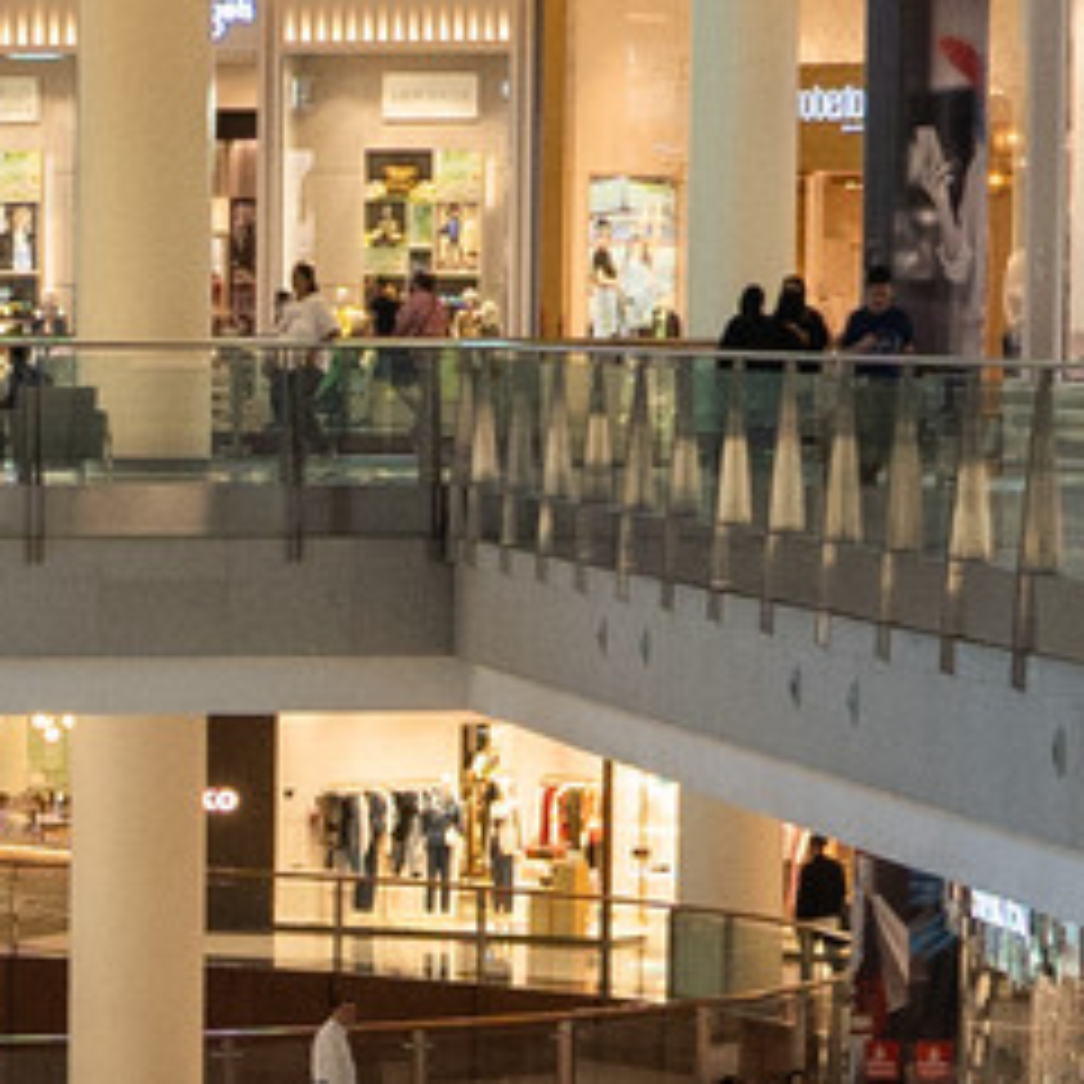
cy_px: 1376
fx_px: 8786
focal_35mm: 248
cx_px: -868
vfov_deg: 7.0
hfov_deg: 6.9
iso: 800
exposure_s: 1/100
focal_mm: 28
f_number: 6.3
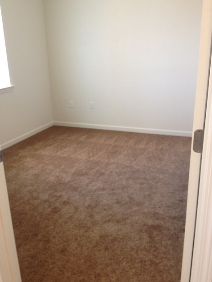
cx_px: 107
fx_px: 294
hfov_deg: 39.6
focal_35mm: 36
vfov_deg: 51.4
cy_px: 143
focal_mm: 4.28
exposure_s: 1/20
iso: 80
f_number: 2.4
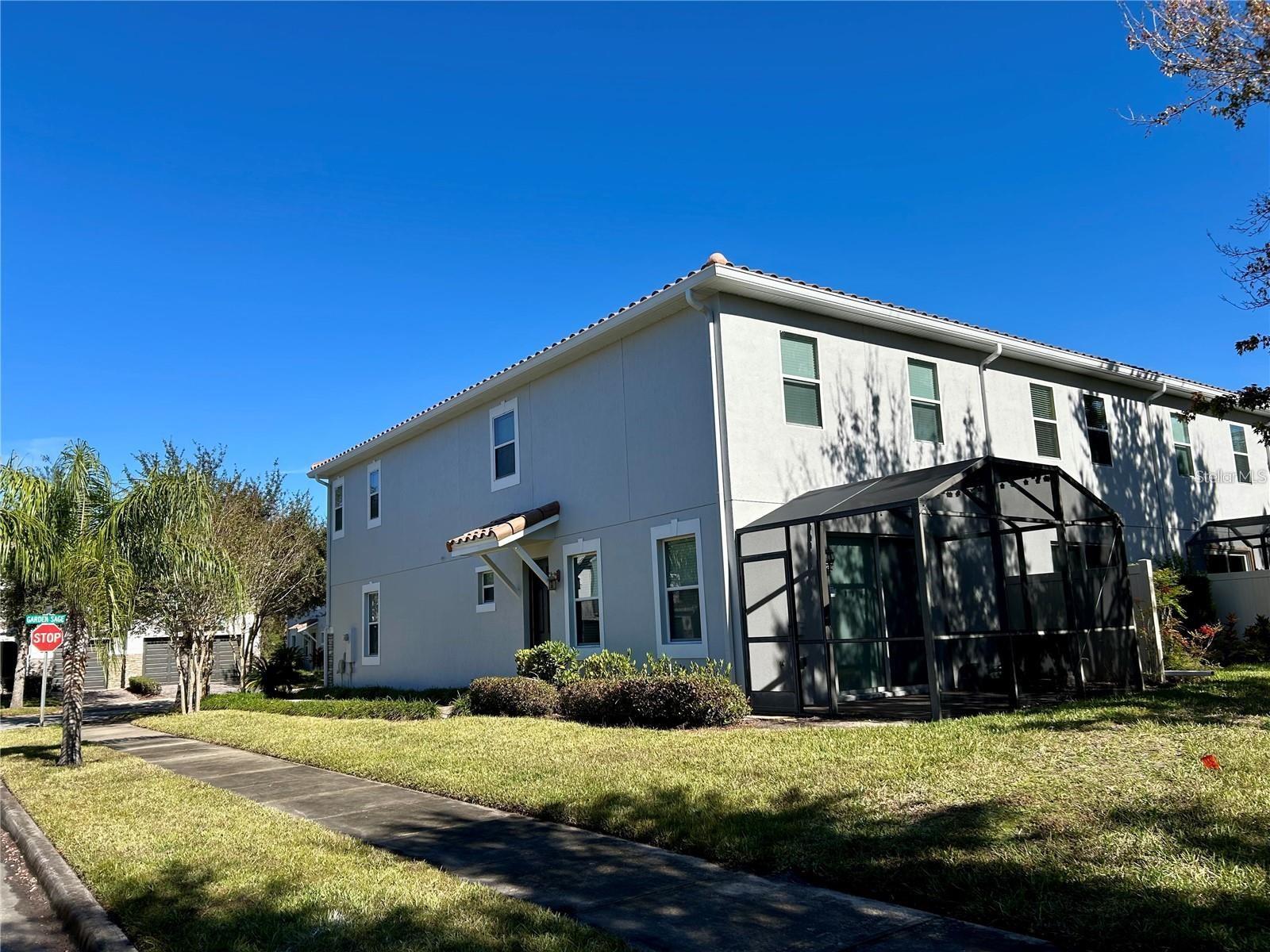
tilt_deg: +9.4
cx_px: 635
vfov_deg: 53.1
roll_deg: +2.8
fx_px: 954
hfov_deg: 67.3
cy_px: 476
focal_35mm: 26
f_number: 1.5
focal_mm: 5.7
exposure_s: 1/3571
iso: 50
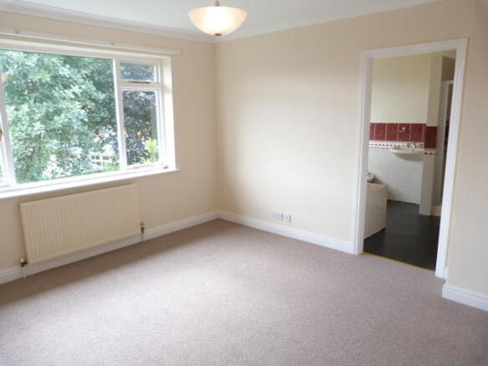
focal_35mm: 25
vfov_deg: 54.9
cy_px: 183
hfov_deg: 69.4
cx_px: 244
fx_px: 352
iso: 125
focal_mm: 4.5
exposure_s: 1/60
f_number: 2.8
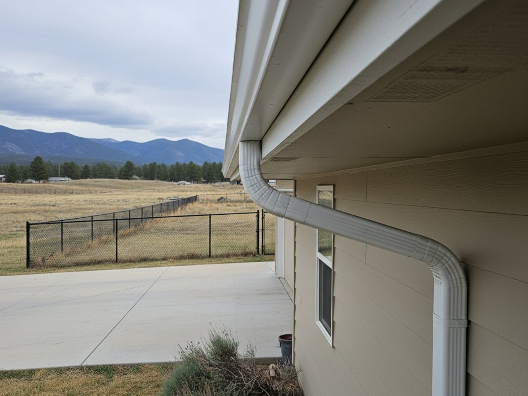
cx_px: 264
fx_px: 366
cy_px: 198
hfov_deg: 71.6
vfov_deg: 56.8
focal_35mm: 24
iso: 771
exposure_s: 1/502
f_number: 1.68
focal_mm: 6.8
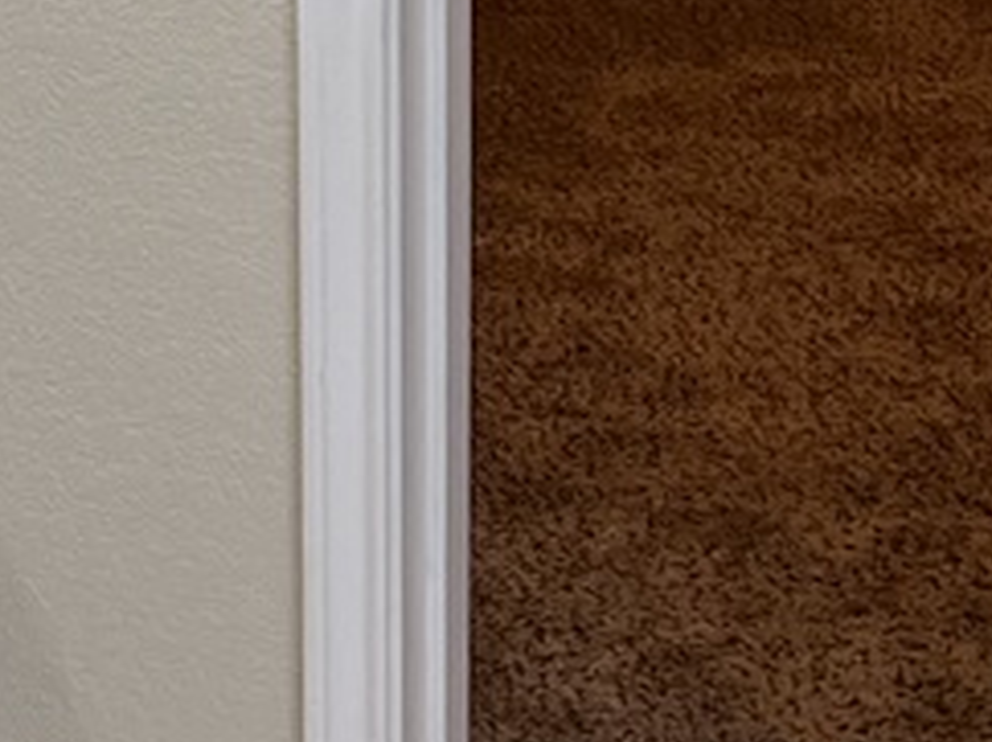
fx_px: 4437
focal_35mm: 155
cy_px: -295
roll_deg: +4.1
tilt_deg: -10.2
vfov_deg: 9.3
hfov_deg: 11.4
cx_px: -1070
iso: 125
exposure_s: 1/120
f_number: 1.5
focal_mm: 5.7
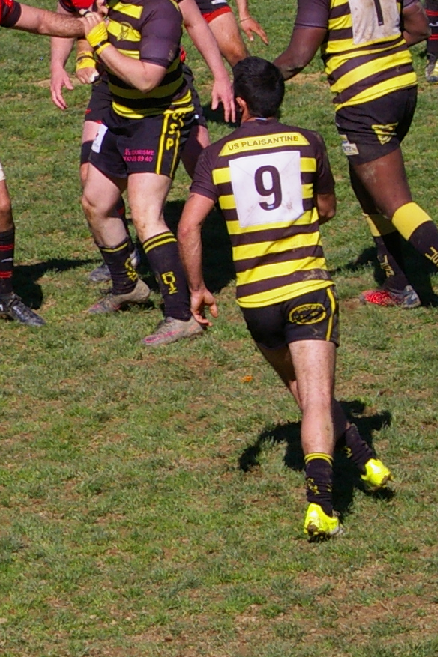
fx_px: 6575
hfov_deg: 3.8
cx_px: -577
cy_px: 271
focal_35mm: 360
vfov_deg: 5.7
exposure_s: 1/750
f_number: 11
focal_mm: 70
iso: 400
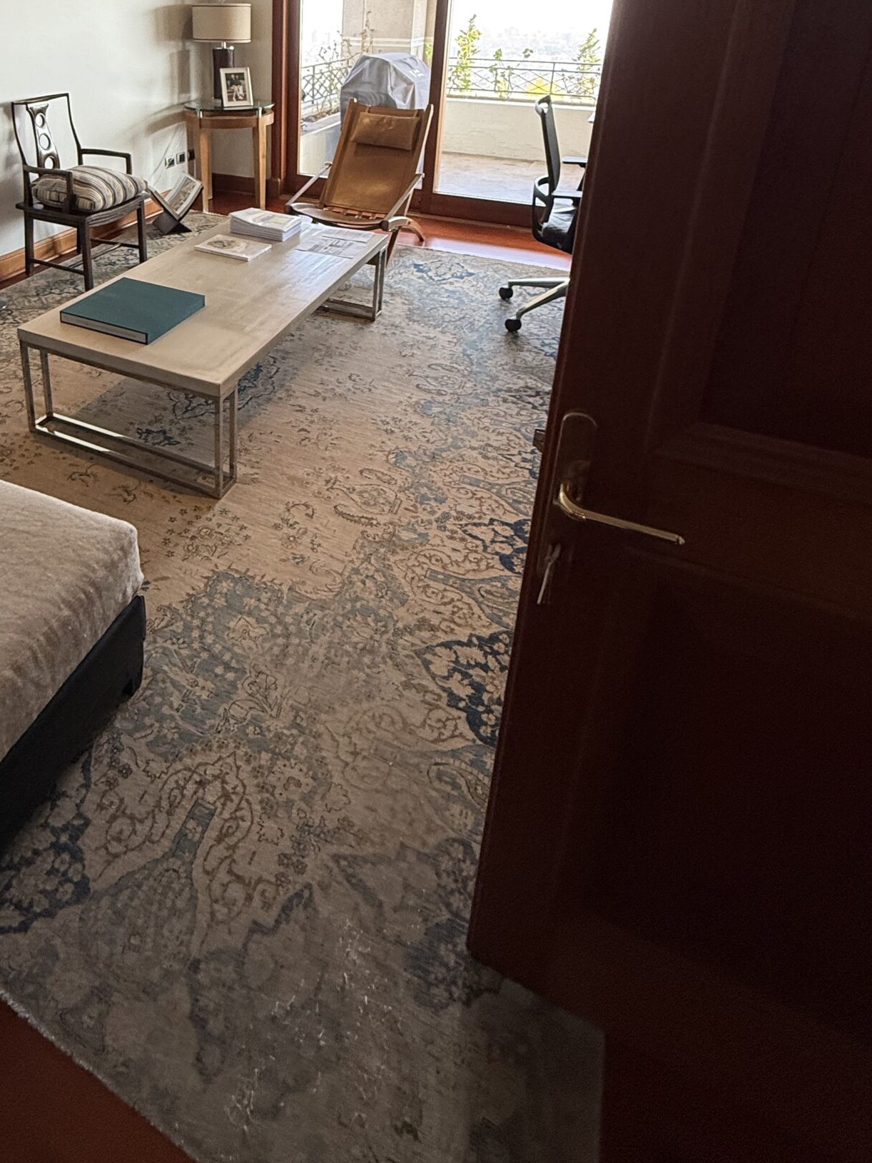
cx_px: 264
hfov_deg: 59.1
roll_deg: +2.7
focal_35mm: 22
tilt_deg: -18.3
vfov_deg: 70.1
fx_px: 739
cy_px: 261
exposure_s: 1/100
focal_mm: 2.22
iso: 160
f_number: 2.2
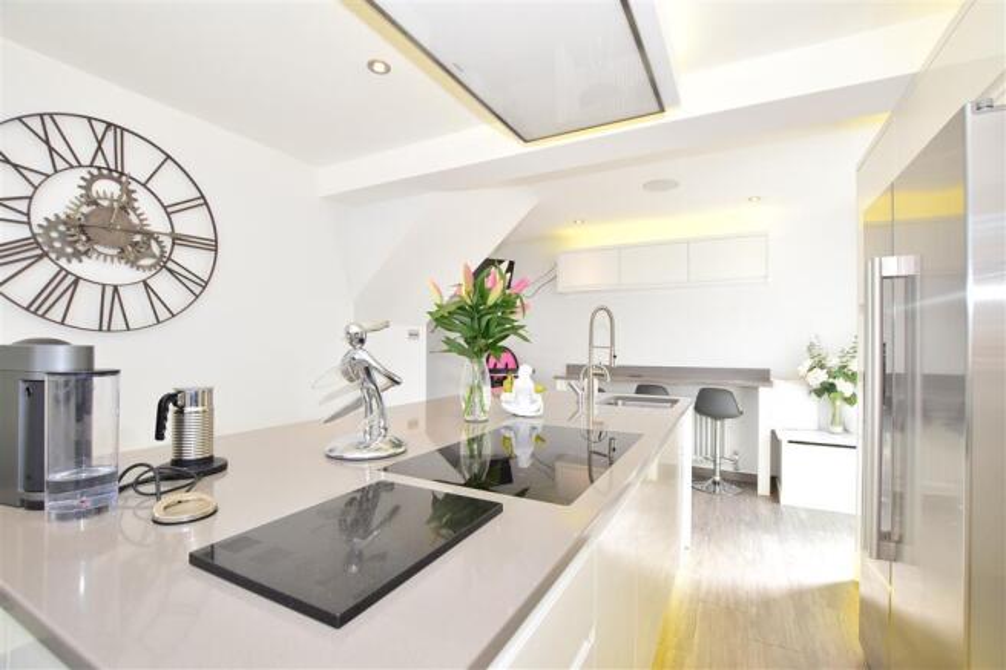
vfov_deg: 77.3
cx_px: 503
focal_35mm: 15
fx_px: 419
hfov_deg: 100.4
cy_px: 335
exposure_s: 1/60
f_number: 8
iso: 500
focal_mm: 10
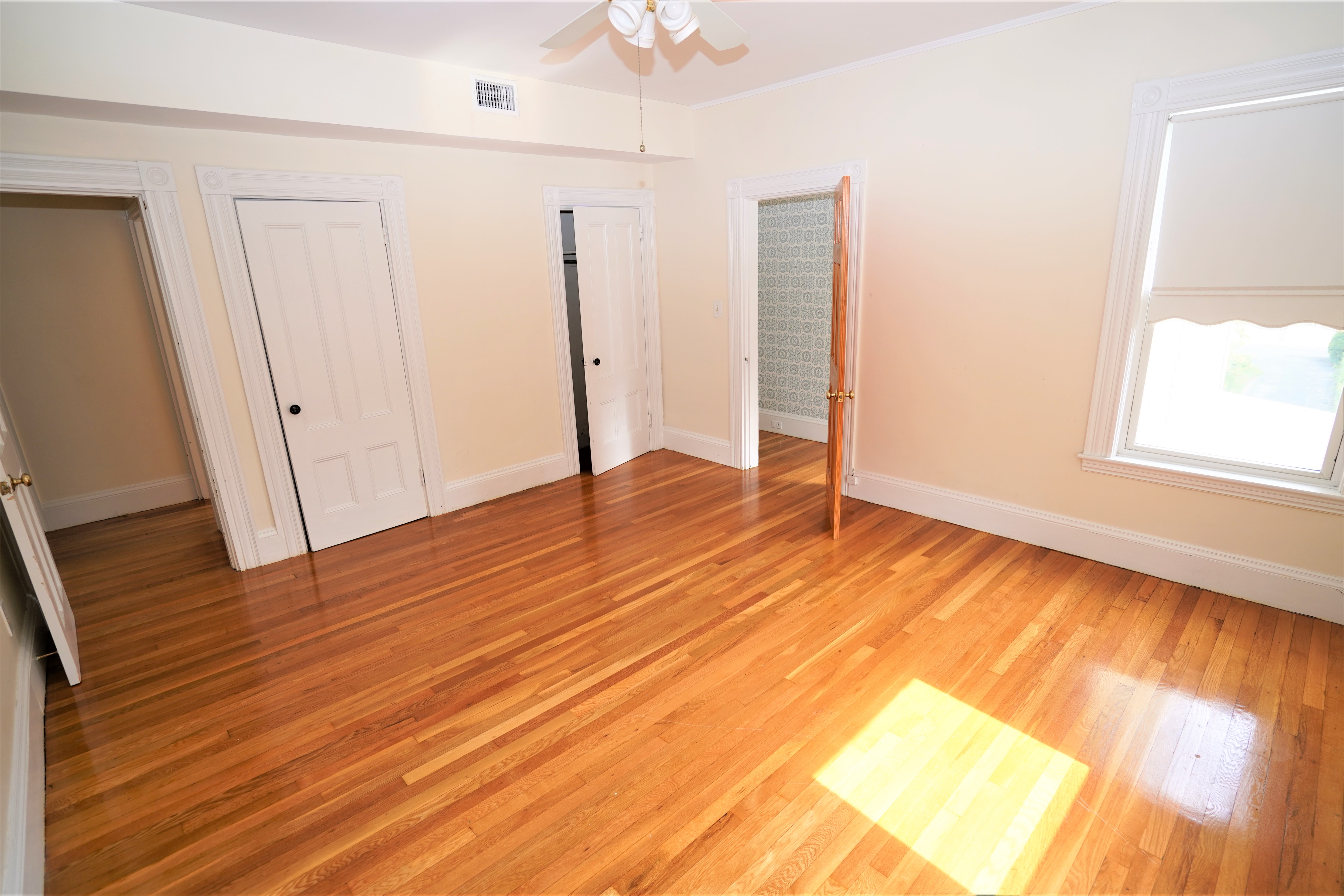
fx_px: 597
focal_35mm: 16
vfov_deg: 73.8
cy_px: 448
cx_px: 672
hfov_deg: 96.7
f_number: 4
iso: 250
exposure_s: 1/60
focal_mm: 16
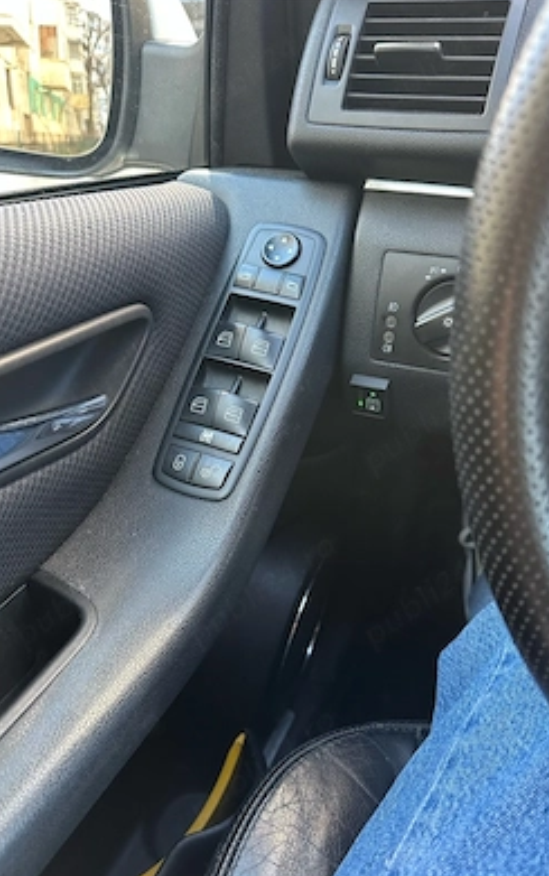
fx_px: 621
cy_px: 444
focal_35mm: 26
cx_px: 307
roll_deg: -0.5
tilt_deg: -37.6
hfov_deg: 47.6
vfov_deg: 70.4
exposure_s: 1/105
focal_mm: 6.86
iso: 250
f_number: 1.78
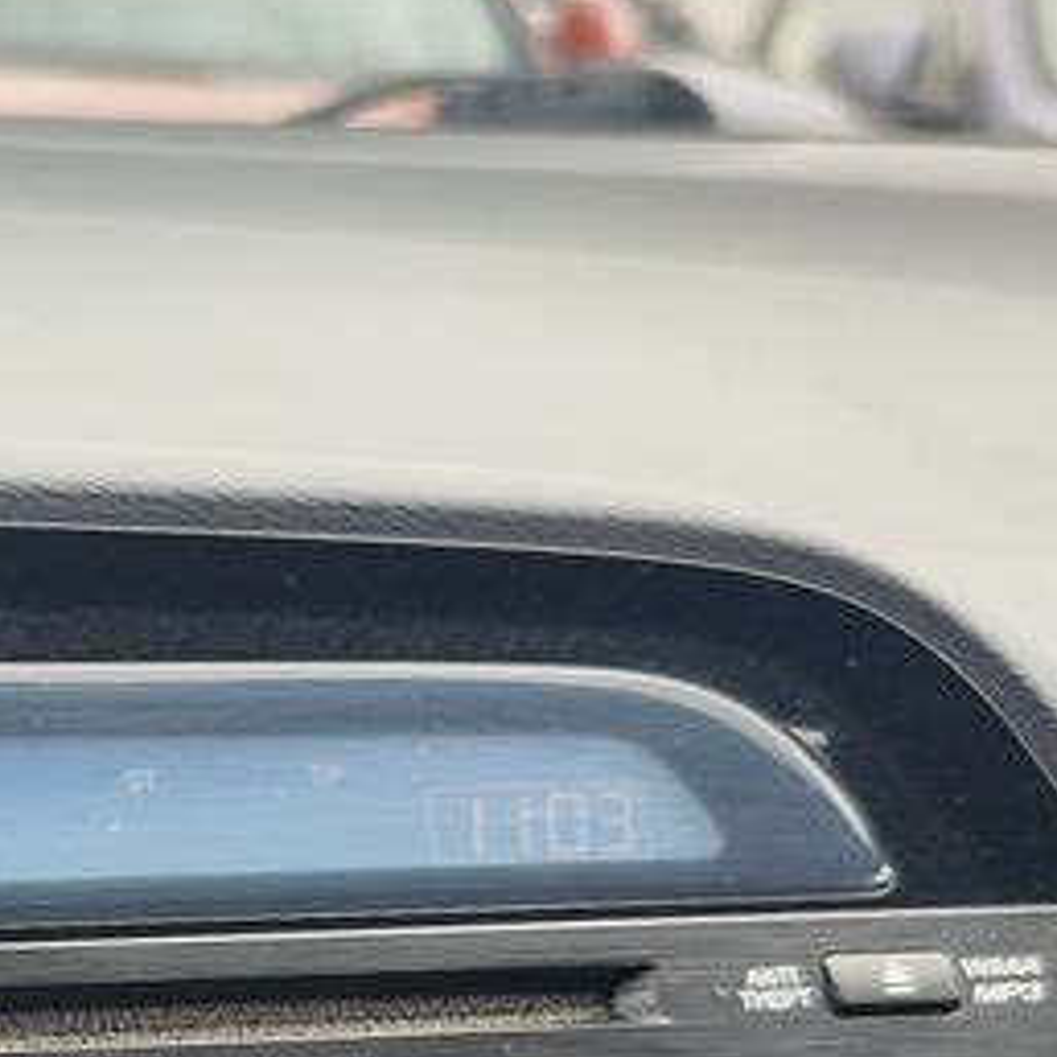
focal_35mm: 95
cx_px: -280
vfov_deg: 17.6
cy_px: 1201
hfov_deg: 17.3
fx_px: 3282
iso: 50
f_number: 1.69
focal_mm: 7.01
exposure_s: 1/138
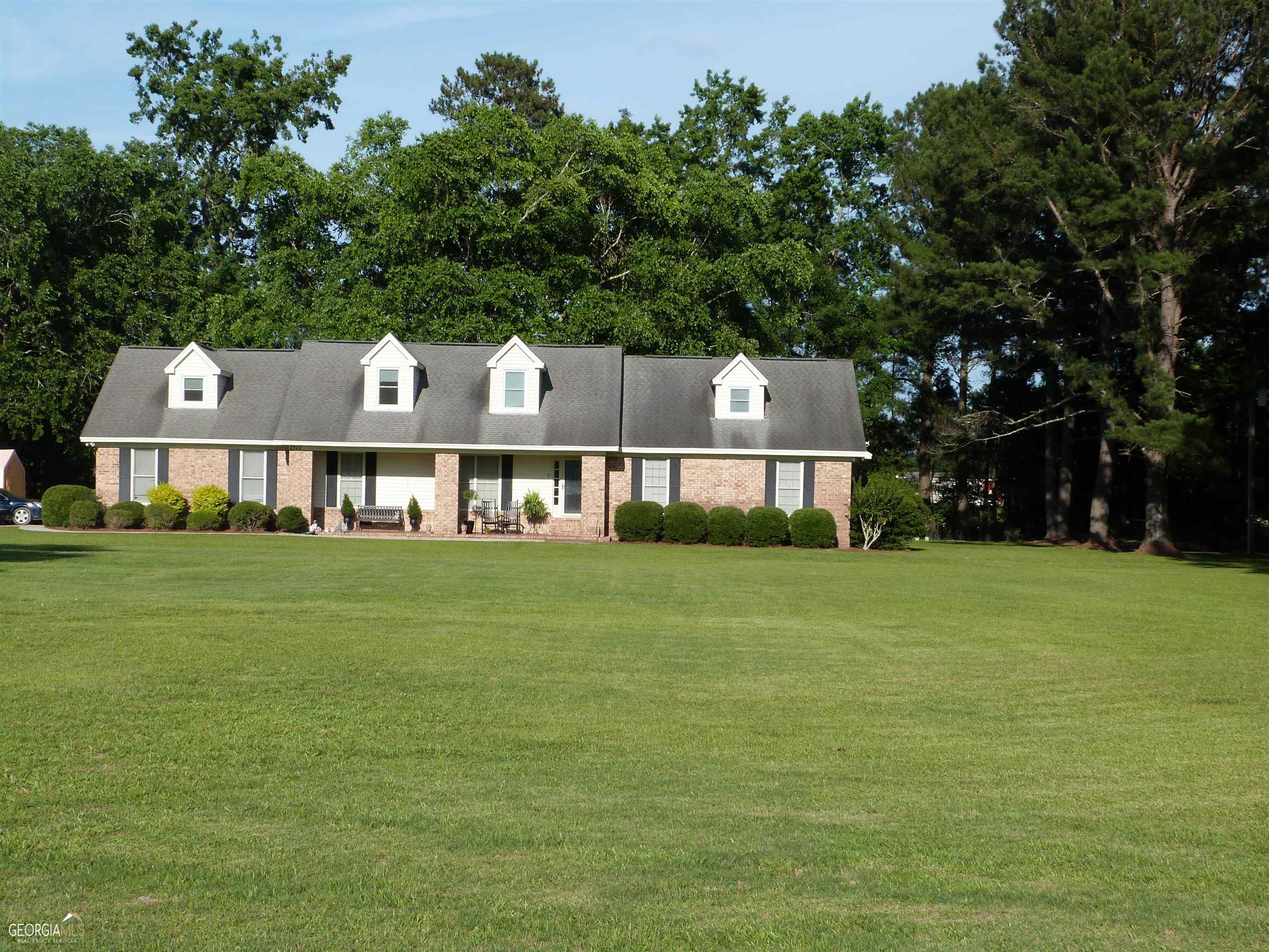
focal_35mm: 60
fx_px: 2200
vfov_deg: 24.4
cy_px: 476
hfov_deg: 32.2
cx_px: 634
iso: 100
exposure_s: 1/500
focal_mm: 10.8
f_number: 5.6
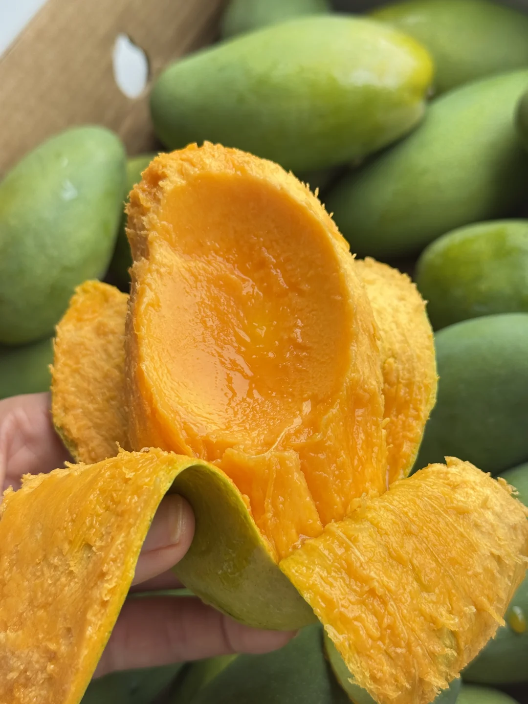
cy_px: 352
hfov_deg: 30.3
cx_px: 264
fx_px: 976
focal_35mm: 48
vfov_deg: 39.7
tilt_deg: -53.5
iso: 64
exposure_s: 1/558
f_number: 1.78
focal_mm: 6.76
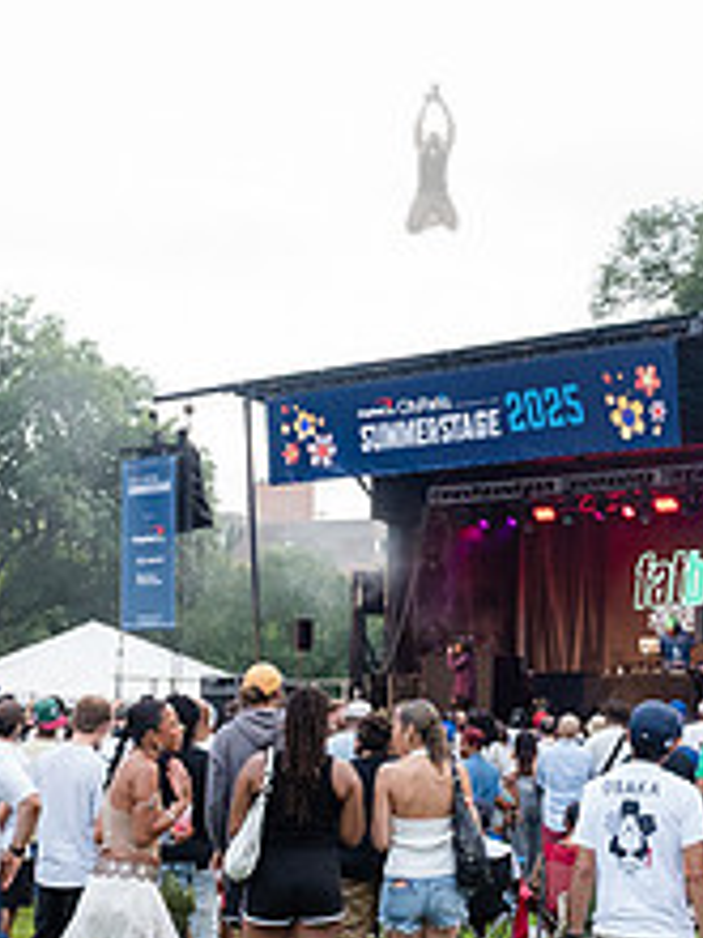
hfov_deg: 20.6
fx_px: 1923
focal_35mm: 71
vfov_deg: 27.2
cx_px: 509
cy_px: 637
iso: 2000
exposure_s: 1/400
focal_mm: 24
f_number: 4.5
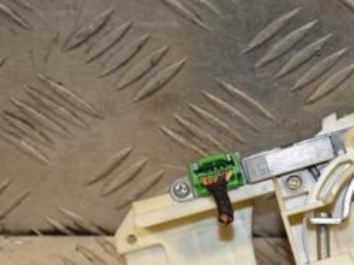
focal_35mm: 215
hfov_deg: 9.1
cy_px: 228
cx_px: 362
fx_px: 2197
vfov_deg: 6.9
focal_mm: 62
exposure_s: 1/200
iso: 800
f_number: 6.3
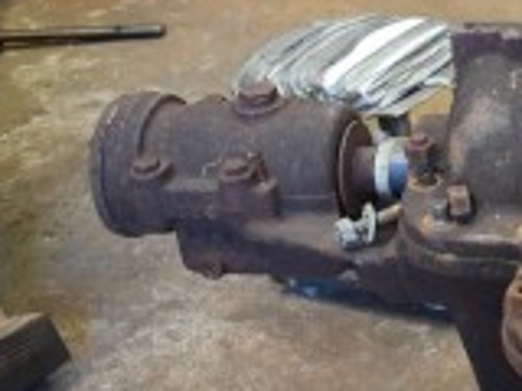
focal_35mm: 90
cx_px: 714
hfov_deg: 19.7
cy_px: 186
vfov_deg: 16.4
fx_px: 1357
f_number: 3.8
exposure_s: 1/125
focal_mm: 20
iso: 1000
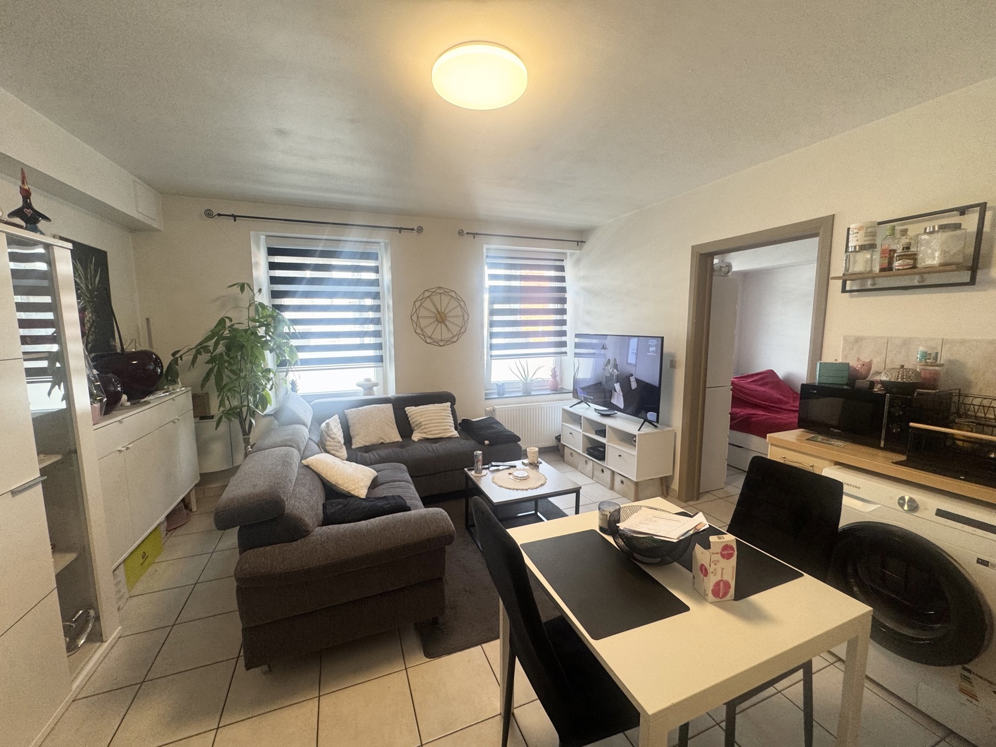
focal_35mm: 14
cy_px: 374
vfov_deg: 85.7
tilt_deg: -6.0
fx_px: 403
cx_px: 498
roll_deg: +0.8
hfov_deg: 102.1
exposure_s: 1/100
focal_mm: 2.22
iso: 125
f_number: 2.2
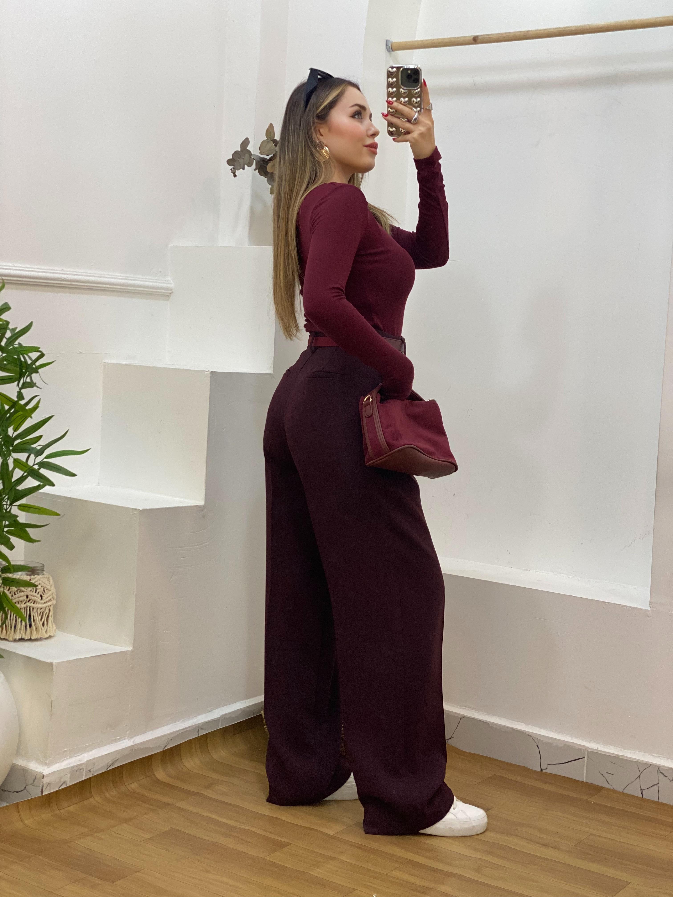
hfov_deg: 28.0
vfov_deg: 36.8
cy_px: 448
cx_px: 336
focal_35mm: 52
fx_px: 1348
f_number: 2
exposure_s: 1/100
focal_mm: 6
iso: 100
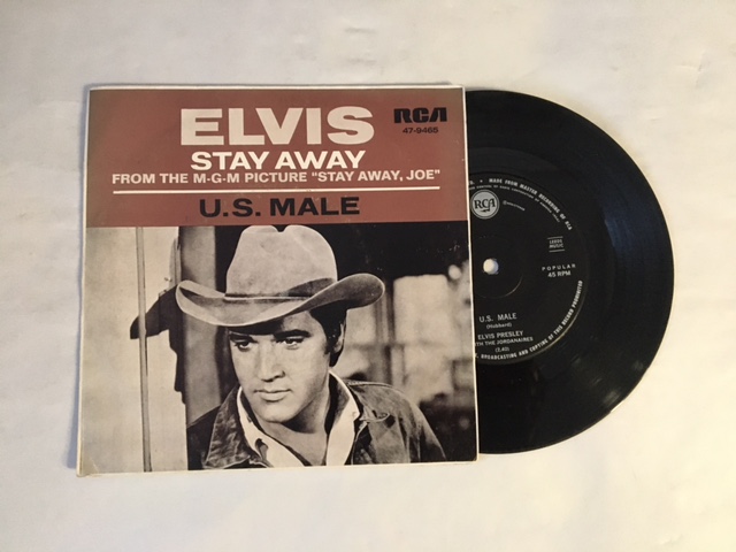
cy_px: 276
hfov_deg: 61.7
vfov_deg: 48.2
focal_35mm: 29
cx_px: 368
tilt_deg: -83.3
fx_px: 617
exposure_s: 1/17
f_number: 2.2
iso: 250
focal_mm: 4.15
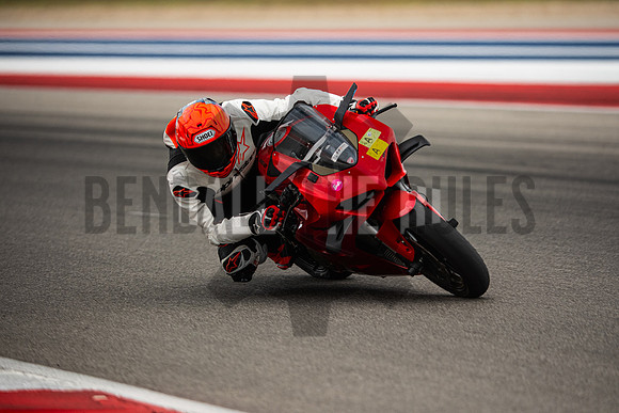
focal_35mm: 300
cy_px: 206
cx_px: 310
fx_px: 5159
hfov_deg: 6.9
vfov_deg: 4.6
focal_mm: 200
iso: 400
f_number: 2
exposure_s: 1/5000
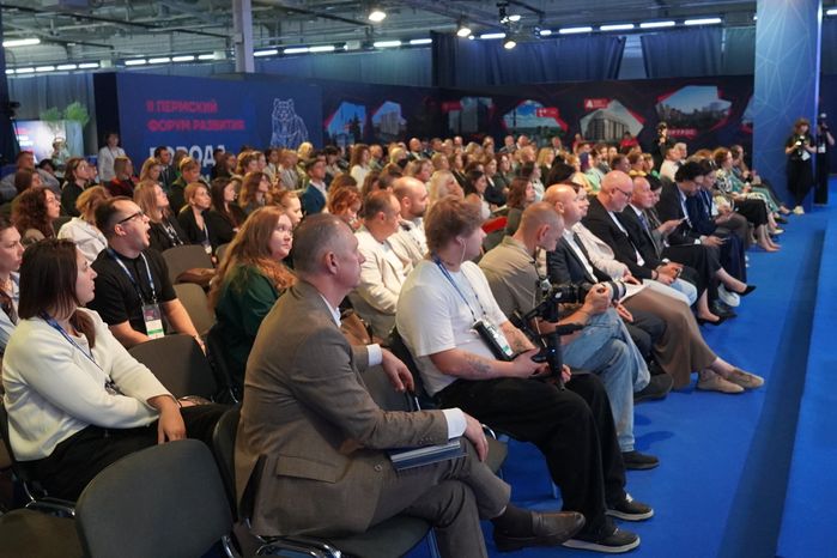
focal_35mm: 36
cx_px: 418
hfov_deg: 53.1
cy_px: 279
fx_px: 837
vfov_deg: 36.9
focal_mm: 24
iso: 6400
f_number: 4
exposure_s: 1/160
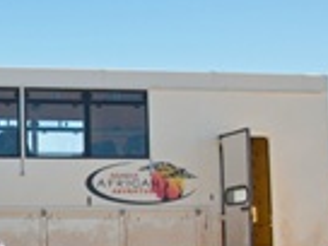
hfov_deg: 18.3
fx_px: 944
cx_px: -104
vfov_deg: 14.8
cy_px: 152
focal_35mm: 100
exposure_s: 1/2500
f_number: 4
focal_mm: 21
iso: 400
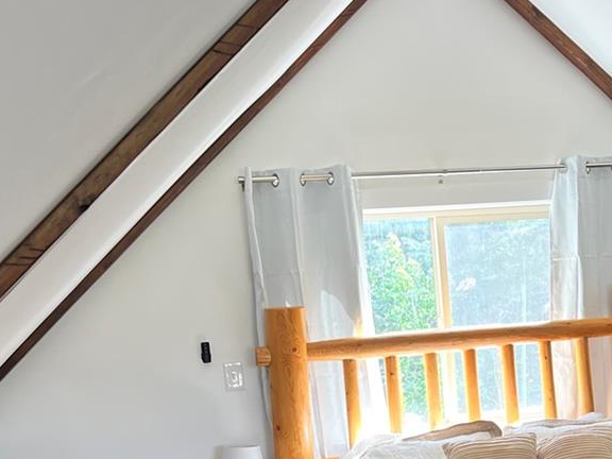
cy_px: 452
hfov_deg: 29.3
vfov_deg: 21.8
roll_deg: +4.2
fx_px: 1149
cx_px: 469
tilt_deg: -6.6
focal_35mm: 65
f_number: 1.5
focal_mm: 5.7
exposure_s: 1/121
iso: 100
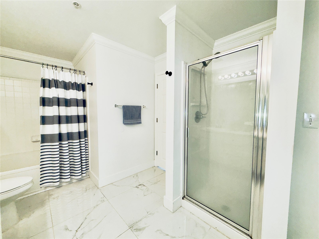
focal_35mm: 14
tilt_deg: -3.7
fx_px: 129
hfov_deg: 102.1
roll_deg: -0.7
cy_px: 120
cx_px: 160
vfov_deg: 85.7
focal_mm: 2.22
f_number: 2.2
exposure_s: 1/120
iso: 100
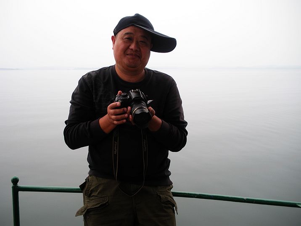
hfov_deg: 51.4
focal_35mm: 36
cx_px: 150
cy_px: 113
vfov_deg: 39.7
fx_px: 313
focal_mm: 6.3
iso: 64
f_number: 3.5
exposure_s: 1/83.6
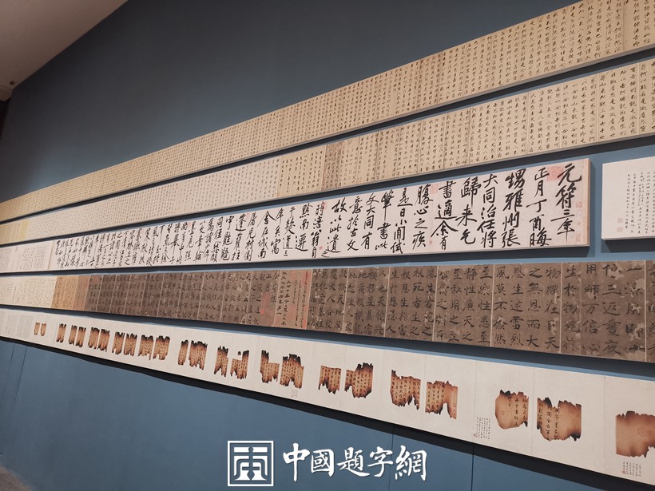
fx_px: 511
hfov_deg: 65.3
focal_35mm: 27
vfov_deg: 51.4
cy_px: 246
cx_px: 328
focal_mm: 4.75
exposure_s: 1/100
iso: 250
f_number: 1.8
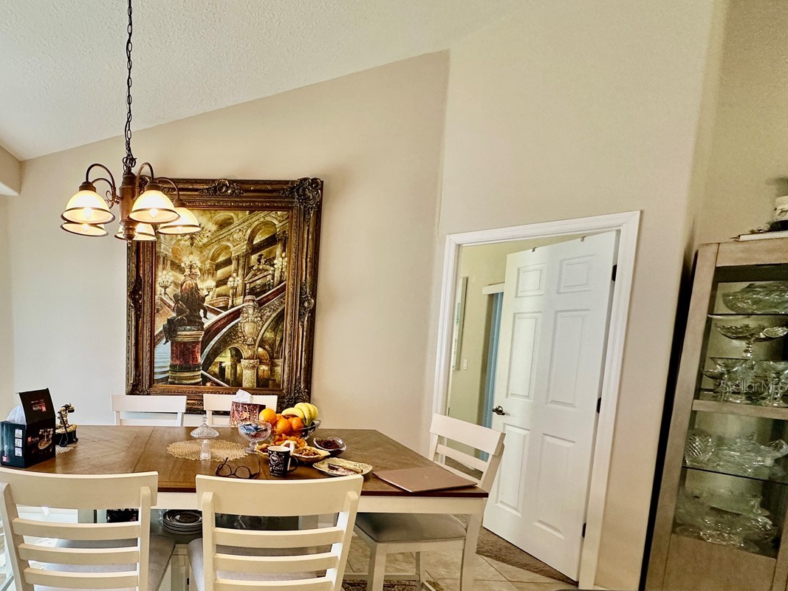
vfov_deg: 62.1
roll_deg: -1.8
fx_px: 478
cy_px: 386
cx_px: 199
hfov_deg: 73.6
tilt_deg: -6.3
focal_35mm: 21
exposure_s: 1/120
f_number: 2.2
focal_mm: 2.22
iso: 200
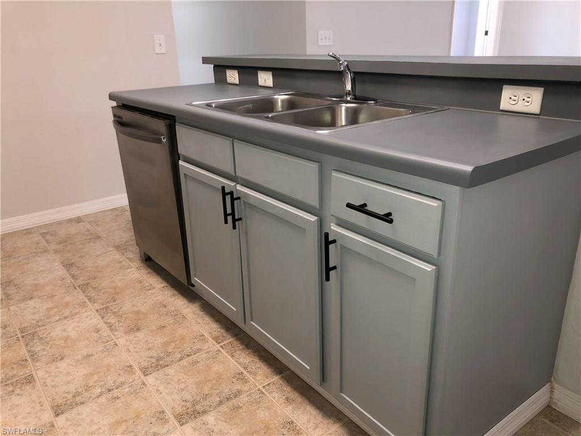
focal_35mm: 28
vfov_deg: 49.7
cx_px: 290
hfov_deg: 63.4
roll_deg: +1.8
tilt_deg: -22.2
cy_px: 218
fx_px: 470
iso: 25
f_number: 1.8
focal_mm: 3.99
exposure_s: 1/15
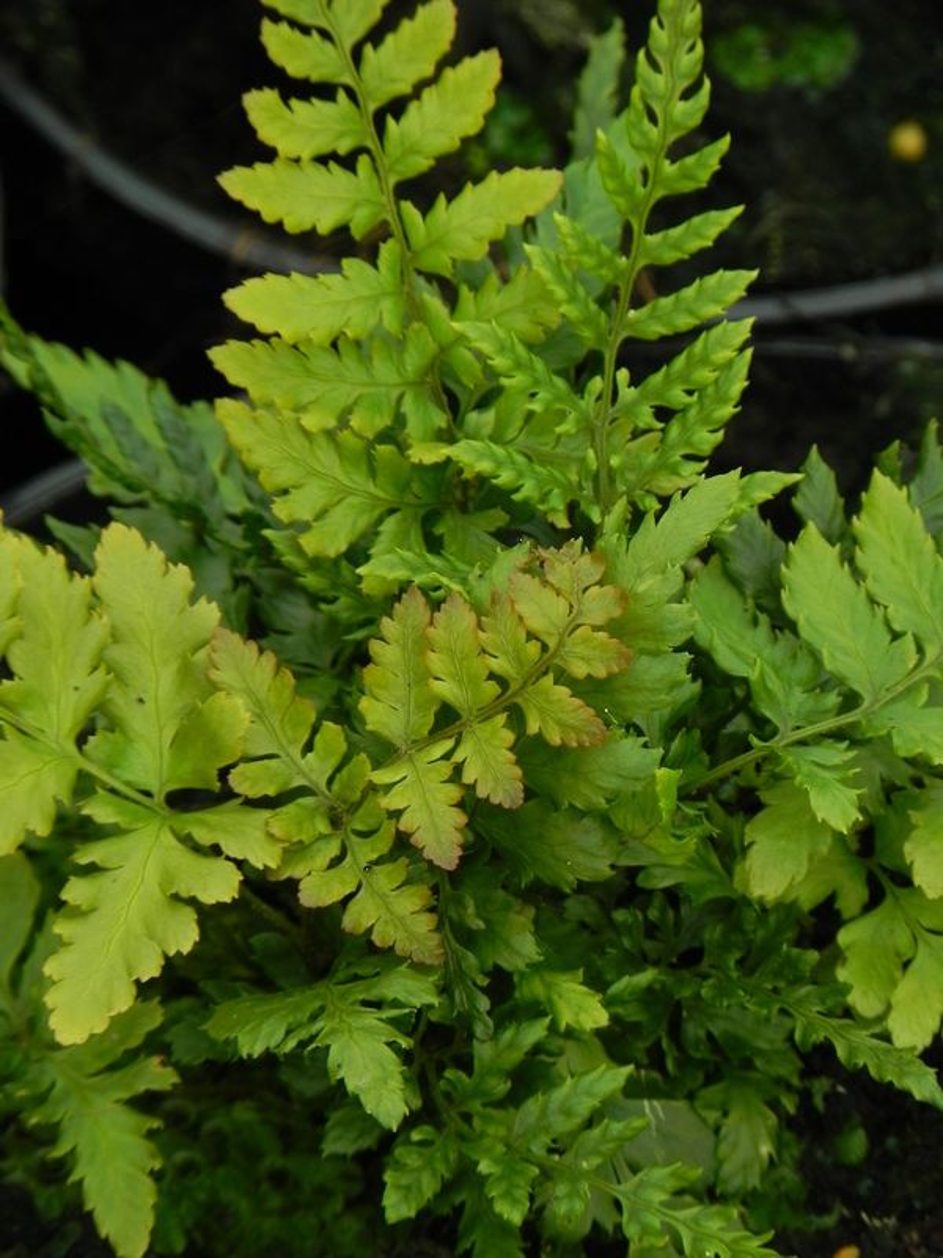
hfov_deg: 3.1
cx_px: 472
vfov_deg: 4.1
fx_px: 17471
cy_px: 629
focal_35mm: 481
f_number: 5
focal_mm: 85.6
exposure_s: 1/40
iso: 160
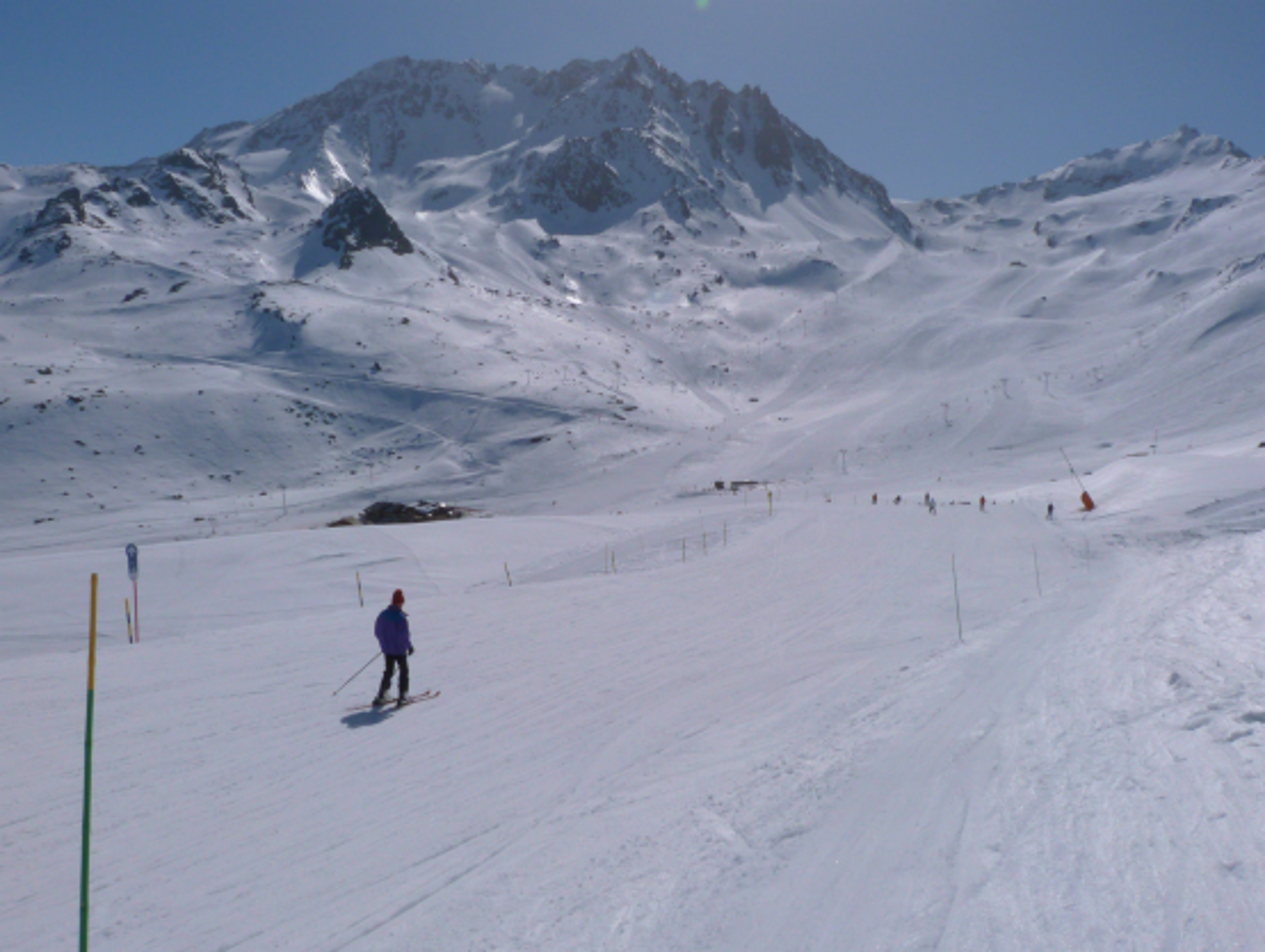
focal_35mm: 25
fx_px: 915
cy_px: 476
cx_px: 632
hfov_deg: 69.3
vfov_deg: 55.0
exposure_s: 1/1600
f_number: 8
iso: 100
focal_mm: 4.5
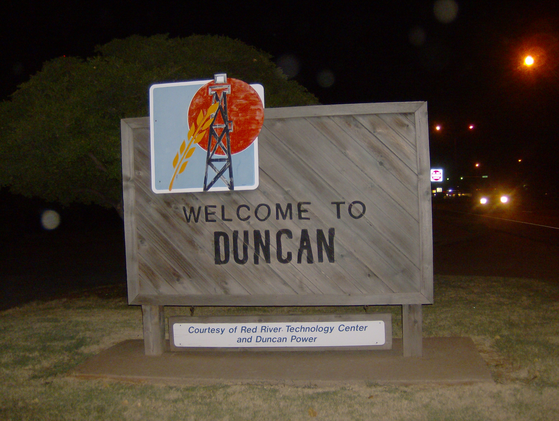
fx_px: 582
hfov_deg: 51.3
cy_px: 210
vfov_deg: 39.7
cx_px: 280
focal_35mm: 36
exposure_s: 1/60
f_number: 2.8
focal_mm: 6
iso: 200
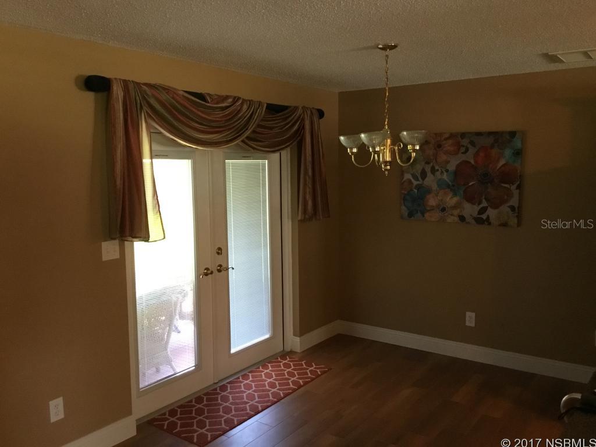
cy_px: 224
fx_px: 534
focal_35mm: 31
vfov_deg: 45.4
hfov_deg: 58.4
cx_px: 298
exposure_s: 1/30
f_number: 2.4
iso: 200
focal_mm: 3.3
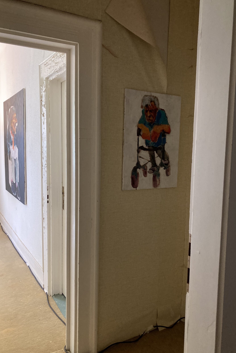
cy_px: 182
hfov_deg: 43.6
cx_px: 120
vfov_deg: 61.9
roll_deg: -2.4
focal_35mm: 30
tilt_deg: -4.8
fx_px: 295
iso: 320
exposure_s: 1/25
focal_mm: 3.99
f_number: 1.8
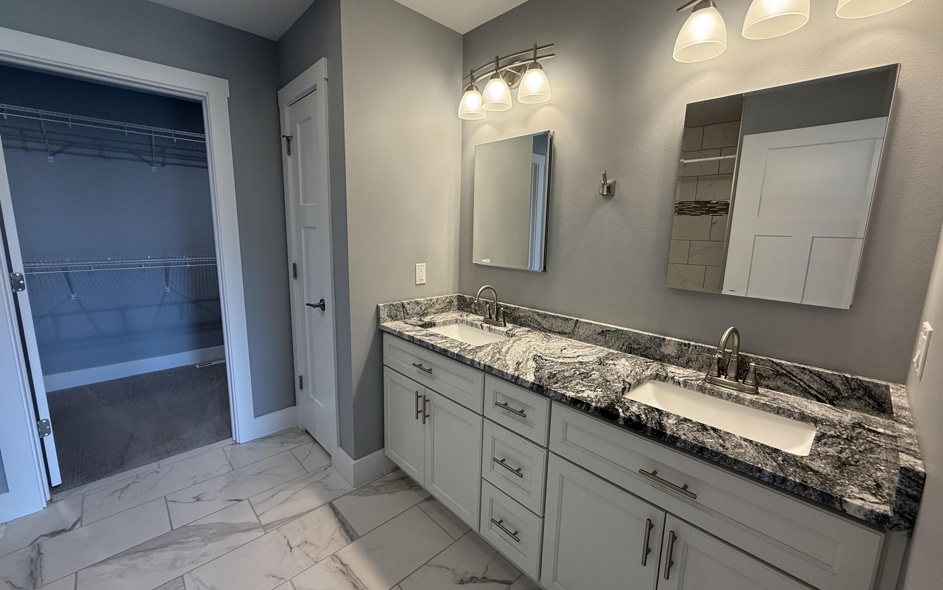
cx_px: 473
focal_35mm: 15
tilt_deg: -8.9
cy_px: 292
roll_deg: -1.5
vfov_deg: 74.8
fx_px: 386
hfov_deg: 101.5
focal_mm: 2.22
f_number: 2.2
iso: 160
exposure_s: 1/120
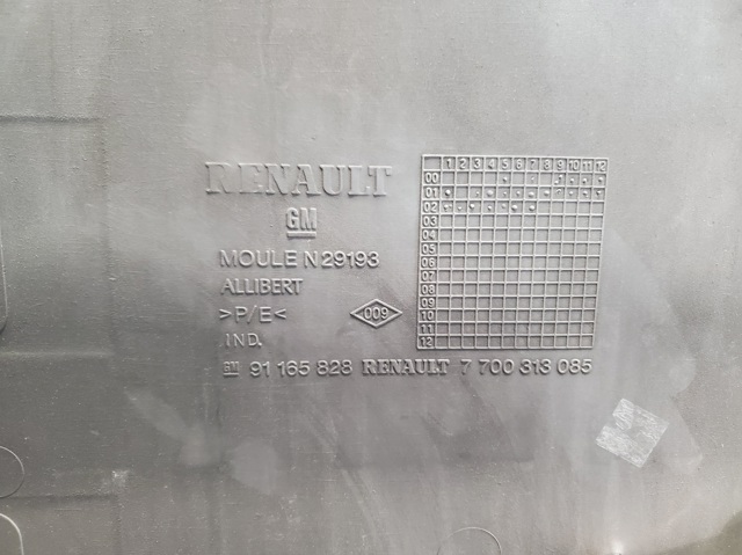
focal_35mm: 26
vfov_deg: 53.0
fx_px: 557
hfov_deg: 67.3
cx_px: 371
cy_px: 278
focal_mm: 4.3
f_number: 1.5
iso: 640
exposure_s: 1/40
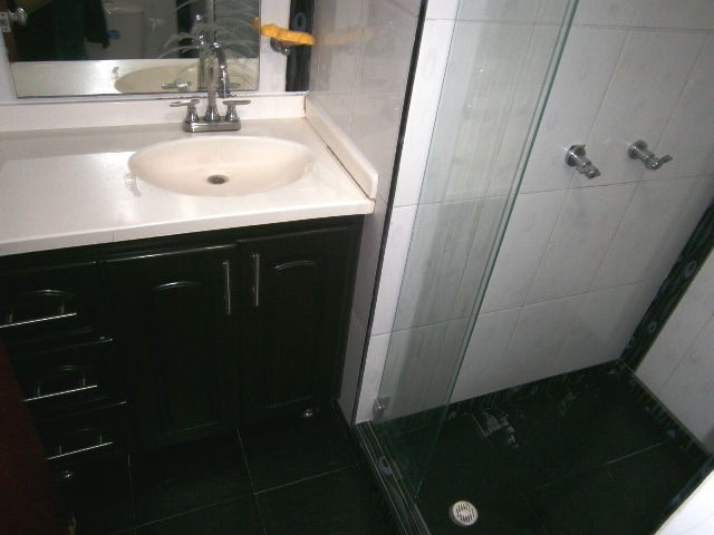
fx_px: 536
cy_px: 268
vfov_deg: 53.1
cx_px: 357
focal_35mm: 26
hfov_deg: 67.3
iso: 125
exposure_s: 1/30
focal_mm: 4.7
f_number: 2.8
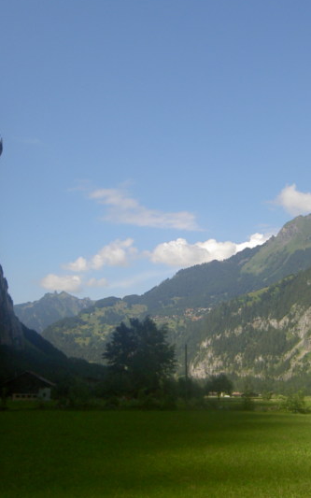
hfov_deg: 26.3
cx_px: 188
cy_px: 247
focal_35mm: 49
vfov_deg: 41.1
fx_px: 665
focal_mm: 5.6
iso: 50
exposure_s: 1/400
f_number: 4.7
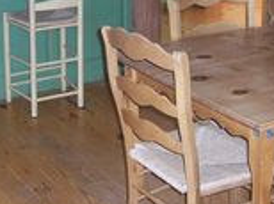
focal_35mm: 79
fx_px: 624
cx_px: 110
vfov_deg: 18.0
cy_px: -12
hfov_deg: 24.7
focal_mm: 5.5
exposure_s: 1/60
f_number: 2.8
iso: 140
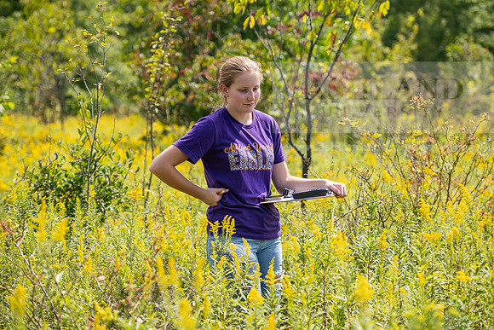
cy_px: 165
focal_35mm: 90
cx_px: 247
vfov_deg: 15.2
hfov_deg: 22.6
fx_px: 1235
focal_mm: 90
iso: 50
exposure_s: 1/320
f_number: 3.5
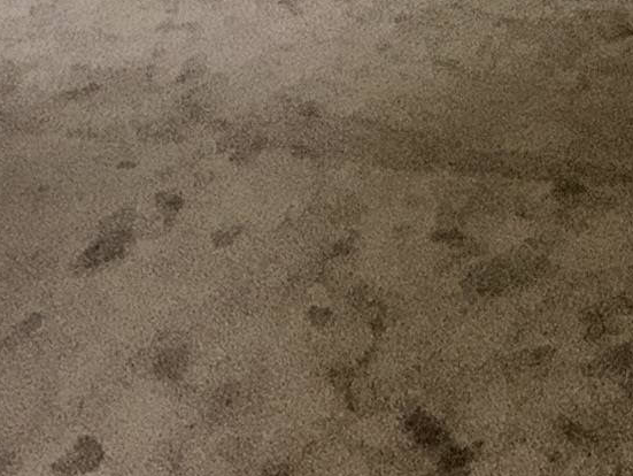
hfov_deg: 36.2
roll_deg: +4.0
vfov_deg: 24.3
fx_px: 952
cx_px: 454
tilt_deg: -19.1
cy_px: -155
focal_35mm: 52
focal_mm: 2.22
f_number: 2.2
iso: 250
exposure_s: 1/120
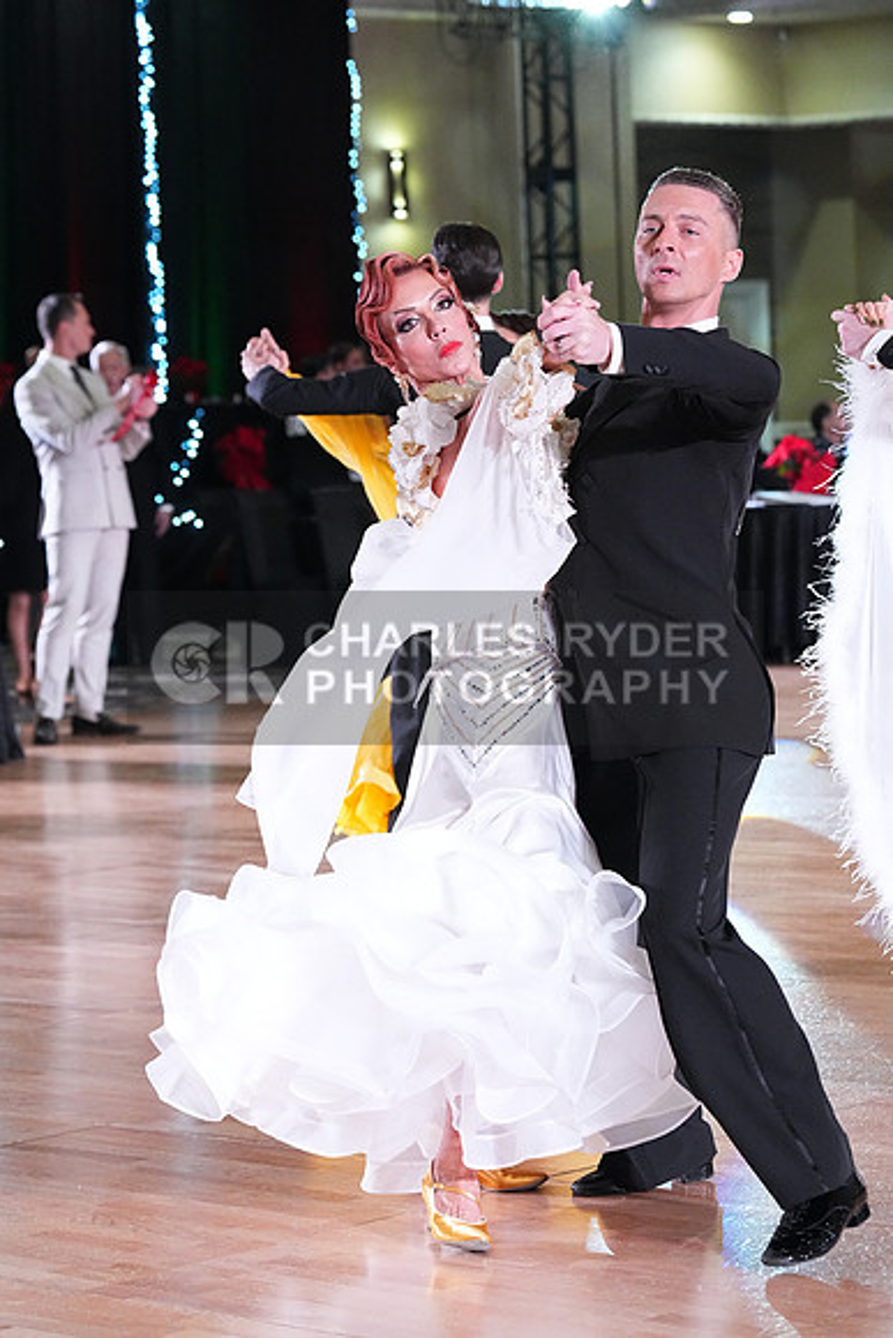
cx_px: 446
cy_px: 669
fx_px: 4127
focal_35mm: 111
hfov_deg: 12.3
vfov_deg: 18.4
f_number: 5.6
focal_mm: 111
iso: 10000
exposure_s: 1/400
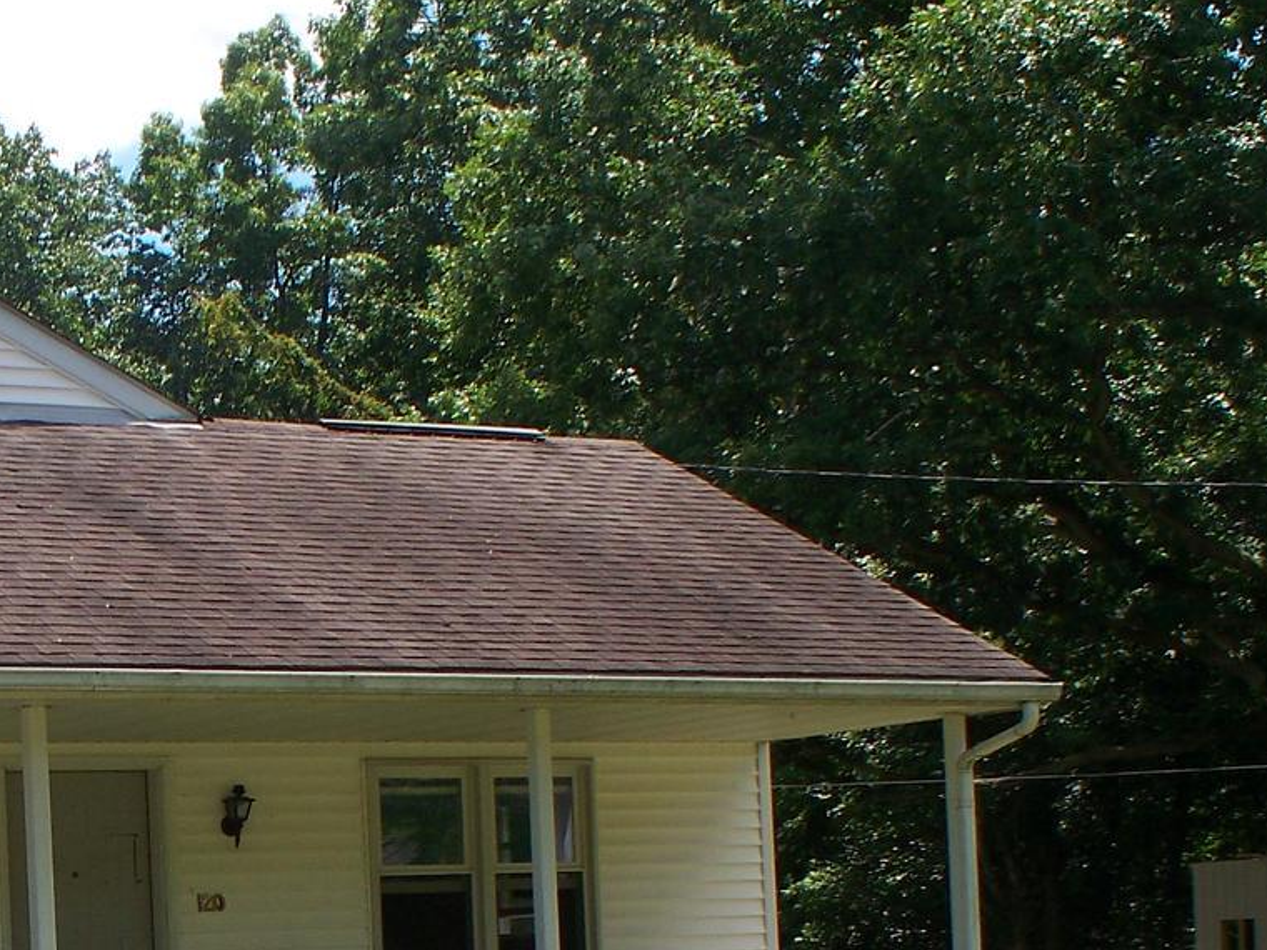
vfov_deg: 15.0
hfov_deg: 19.8
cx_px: 65
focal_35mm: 97
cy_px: 978
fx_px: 3550
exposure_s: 1/250
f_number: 5
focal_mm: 7.54
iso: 64
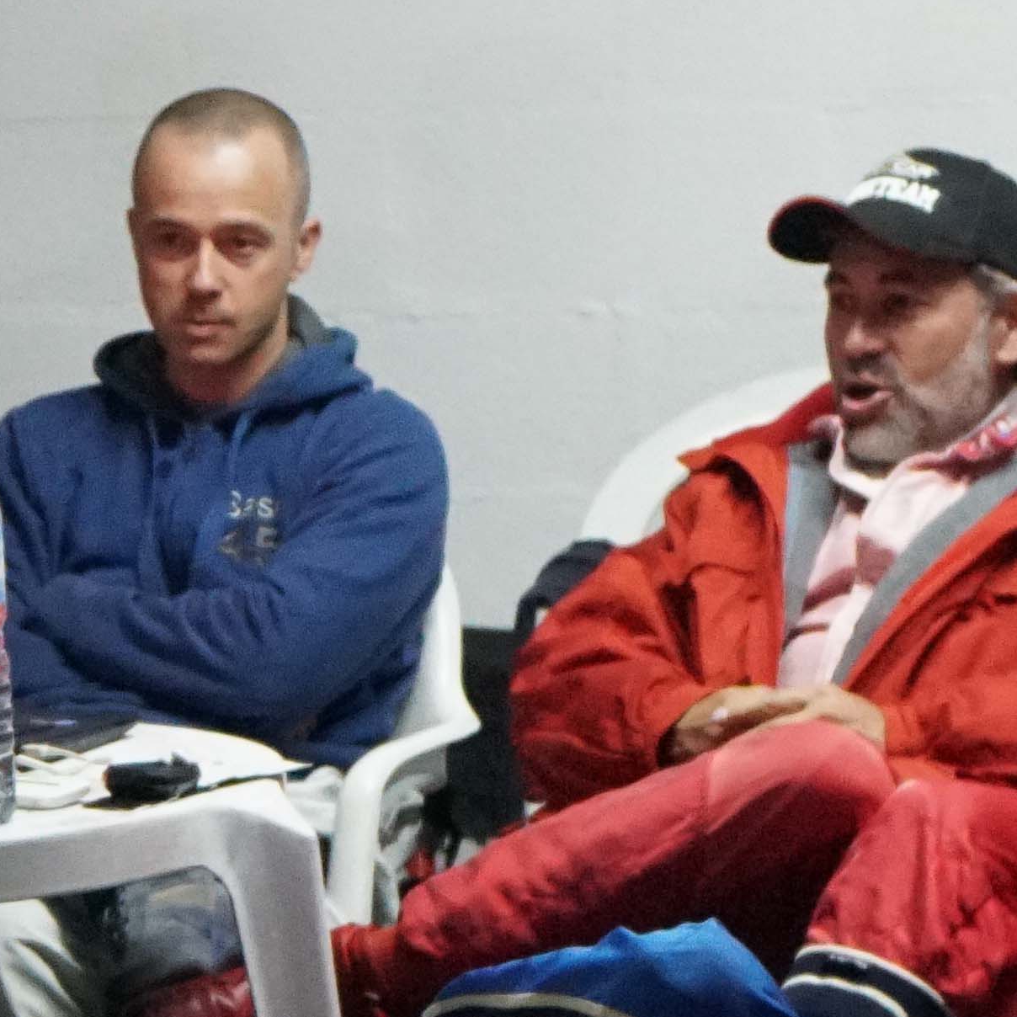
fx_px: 7579
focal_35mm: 228
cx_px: -26
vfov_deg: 7.7
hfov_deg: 7.6
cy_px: 558
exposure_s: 1/100
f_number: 4
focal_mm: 36
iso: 6400
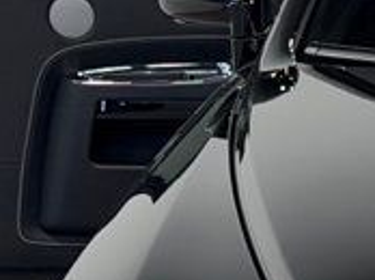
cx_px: 823
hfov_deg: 6.7
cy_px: 446
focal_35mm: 283
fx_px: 3062
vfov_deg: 5.2
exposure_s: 1/223
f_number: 1.78
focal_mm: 6.76
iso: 160
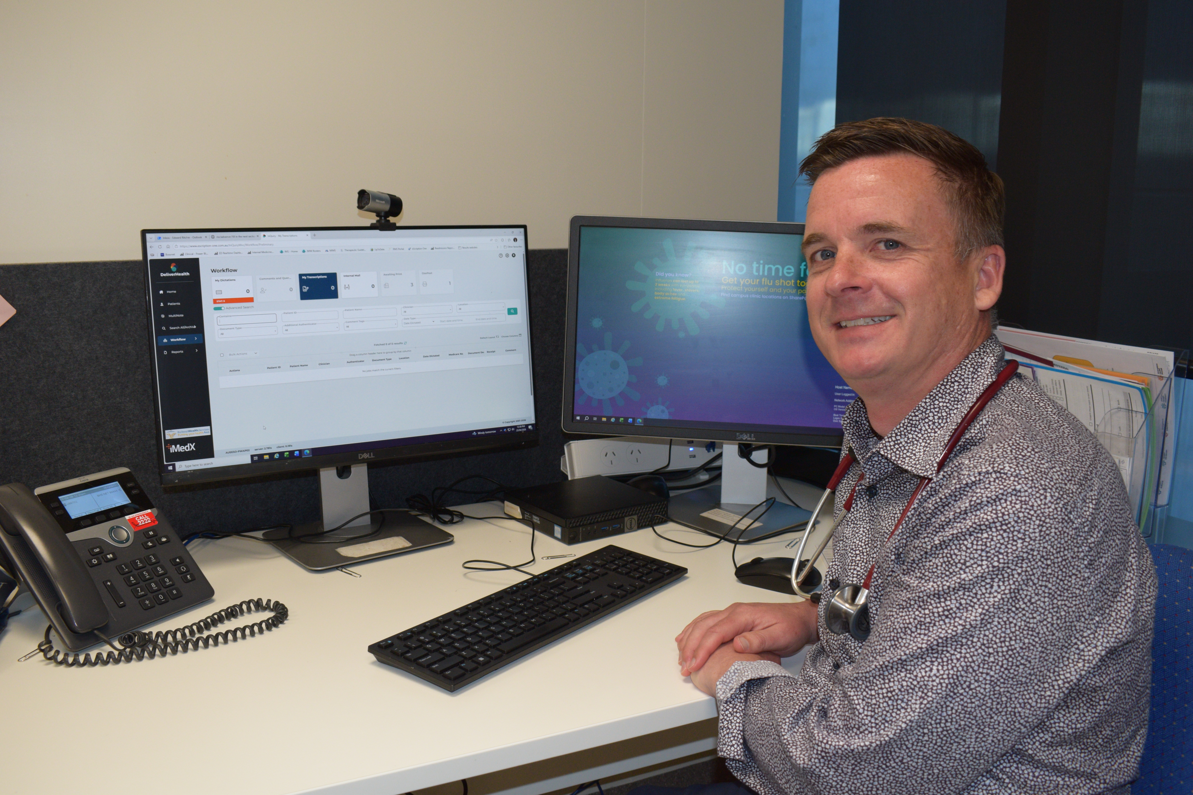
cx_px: 596
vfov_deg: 40.0
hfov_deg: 57.2
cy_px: 398
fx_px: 1093
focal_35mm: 33
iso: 800
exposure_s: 1/125
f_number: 5.6
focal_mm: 22
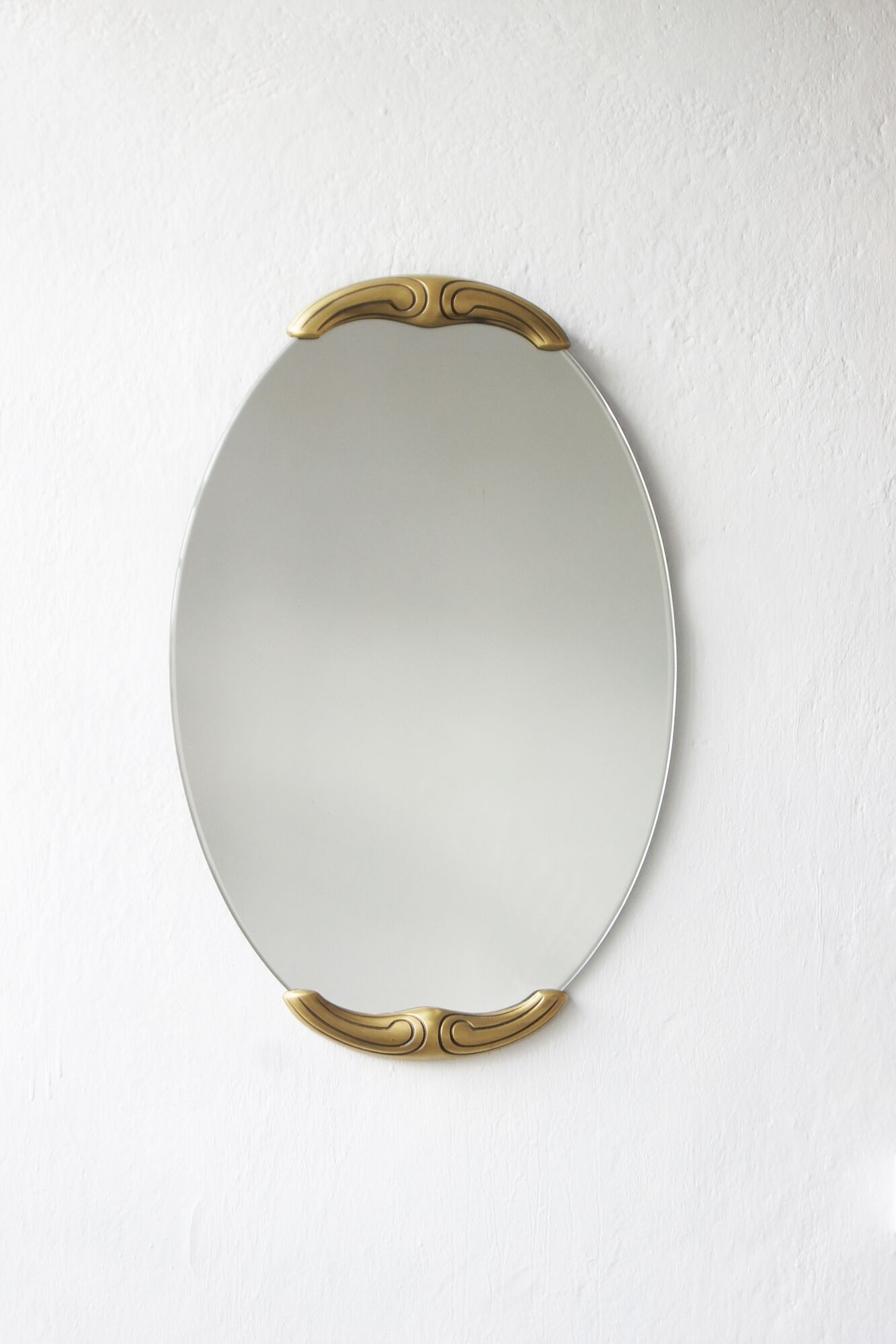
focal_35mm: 82
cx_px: 448
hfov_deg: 16.6
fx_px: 3080
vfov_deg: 24.6
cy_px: 672
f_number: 5.6
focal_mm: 55
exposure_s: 1/25
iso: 400
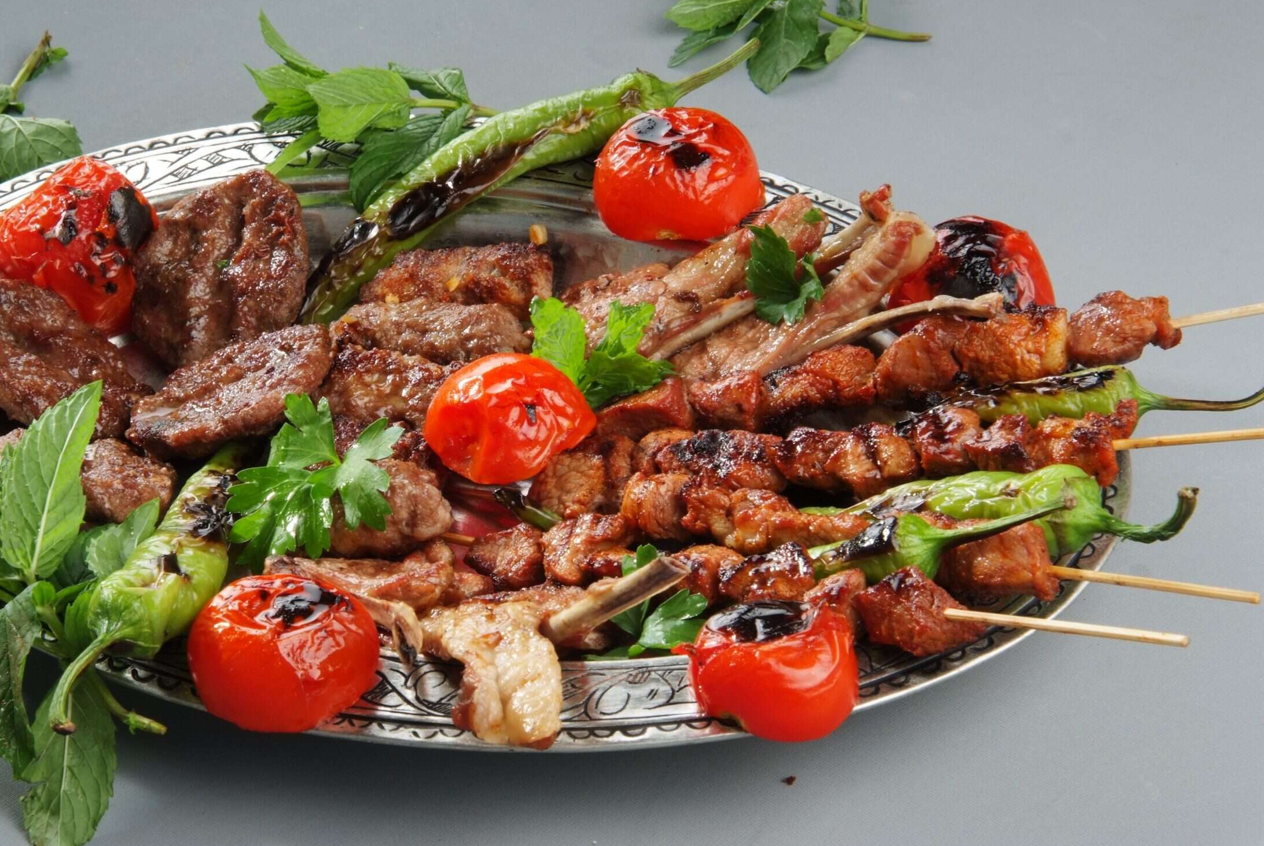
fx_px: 3832
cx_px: 532
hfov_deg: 18.7
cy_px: 405
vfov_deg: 12.6
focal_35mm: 109
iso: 160
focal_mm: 62
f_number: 18
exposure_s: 1/125
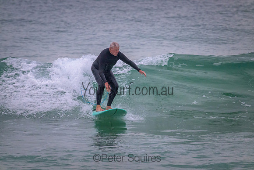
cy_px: 85
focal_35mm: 800
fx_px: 5646
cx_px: 127
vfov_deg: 1.7
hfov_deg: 2.6
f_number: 11
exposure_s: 1/800
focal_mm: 800
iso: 5600
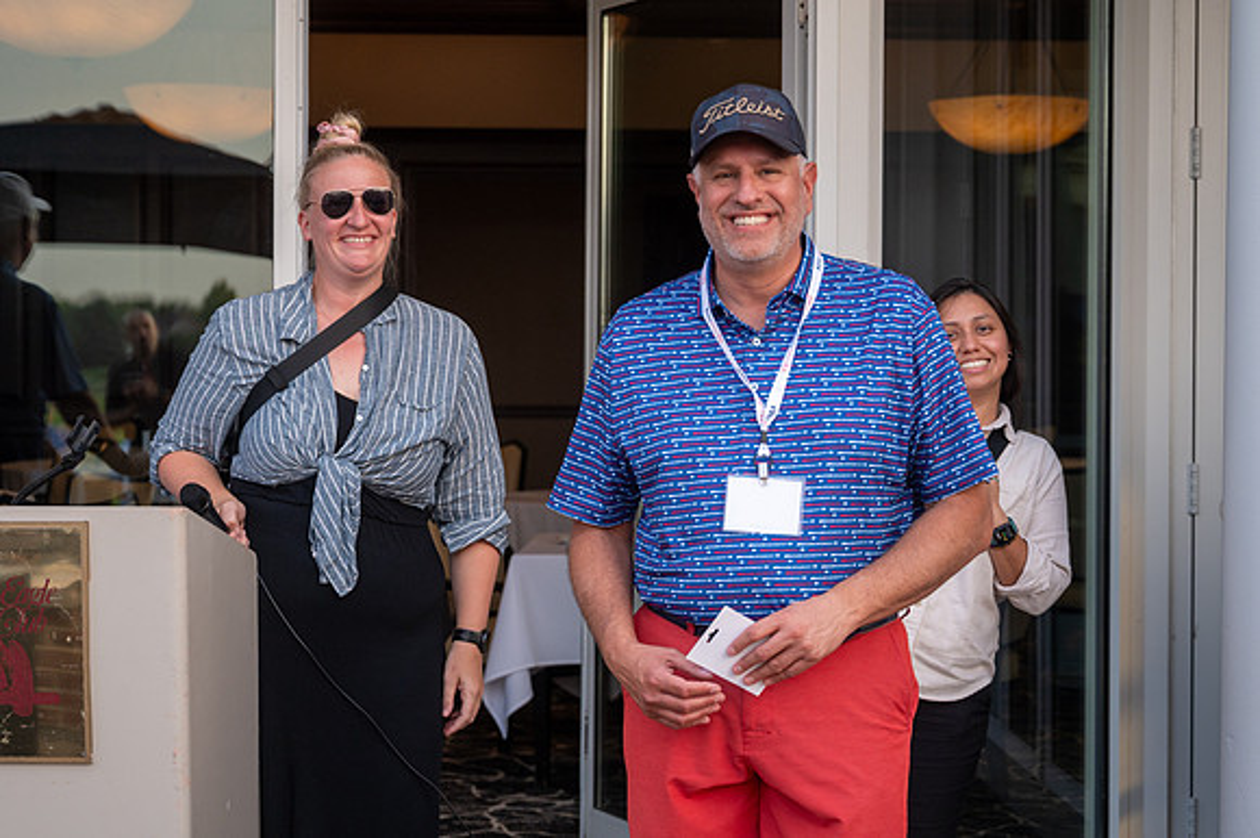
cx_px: 657
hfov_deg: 30.4
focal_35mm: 66
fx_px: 2317
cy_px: 411
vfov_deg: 20.5
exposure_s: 1/500
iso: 500
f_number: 4
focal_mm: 55
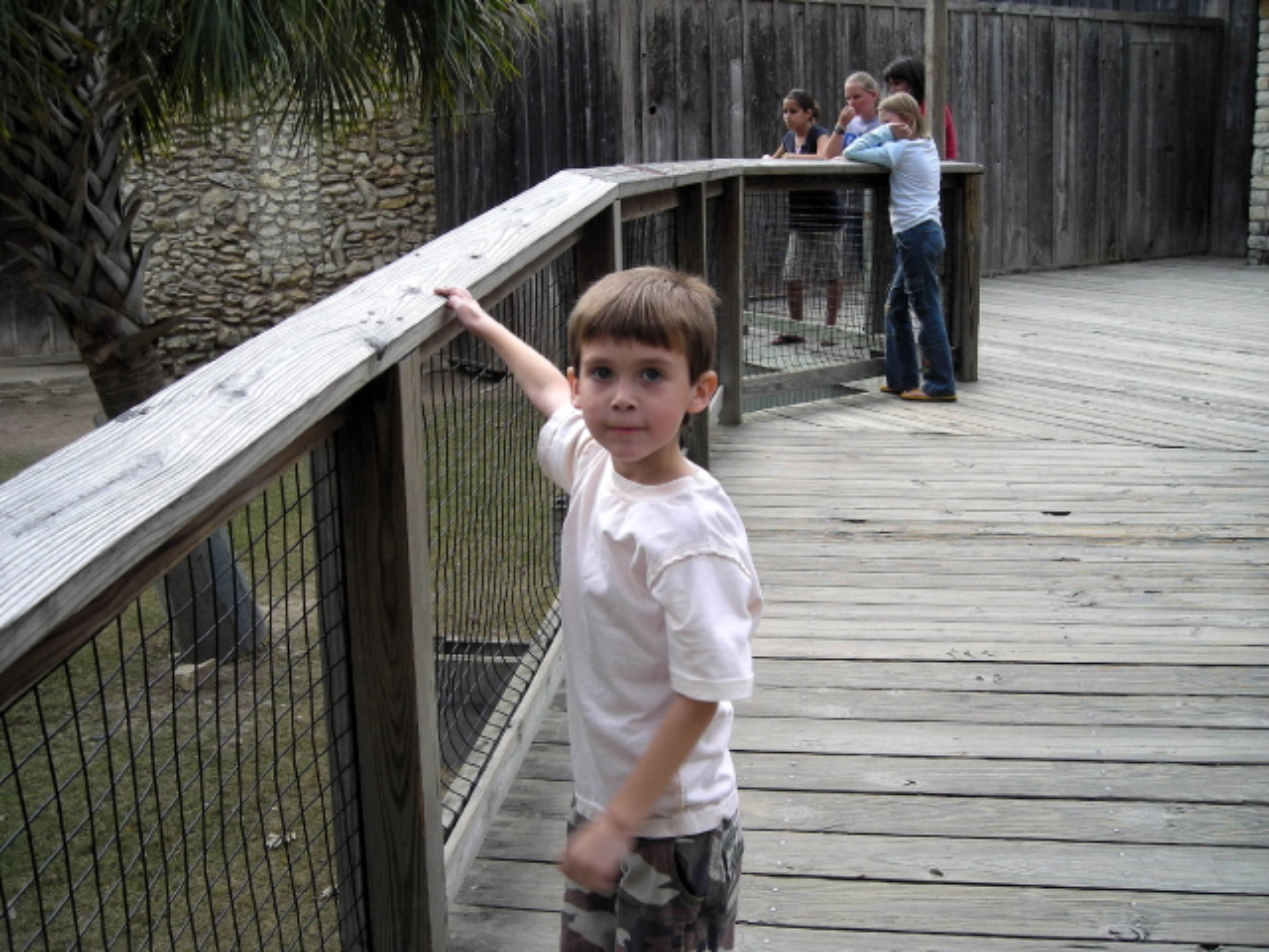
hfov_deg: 49.0
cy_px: 476
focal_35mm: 38
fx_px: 1393
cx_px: 634
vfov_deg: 37.7
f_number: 3.2
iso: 50
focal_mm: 6.3
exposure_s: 1/184
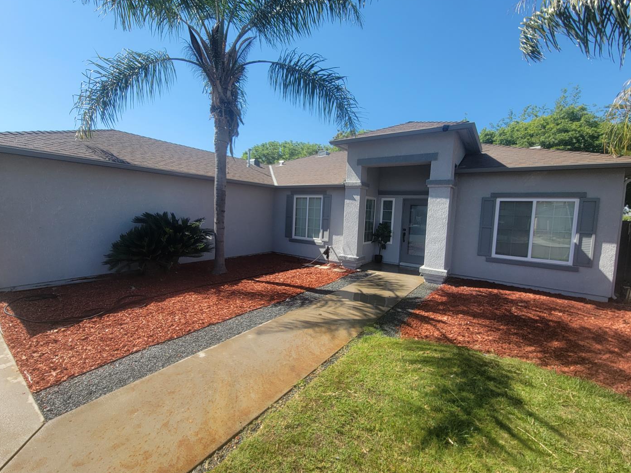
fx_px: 255
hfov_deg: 101.9
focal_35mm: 14
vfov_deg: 85.6
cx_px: 293
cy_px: 227
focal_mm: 2.2
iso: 50
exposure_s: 1/1036
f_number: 2.2
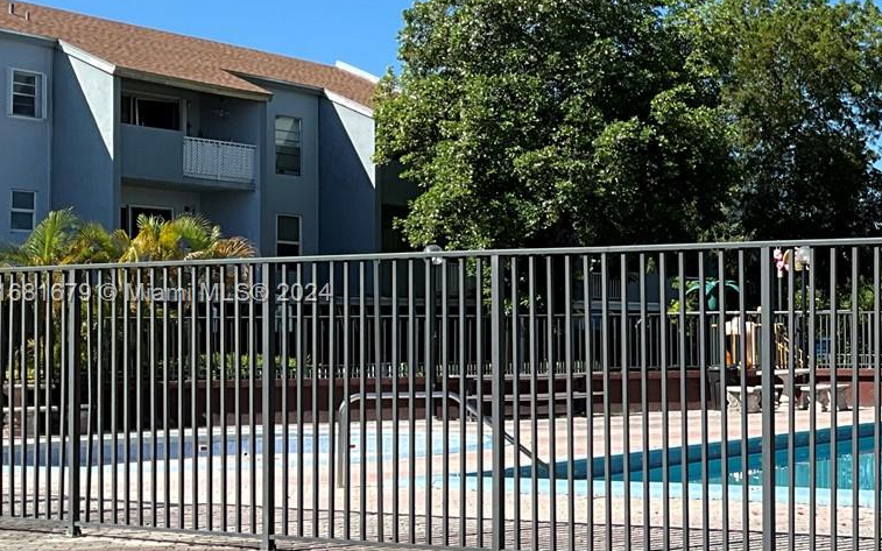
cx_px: 891
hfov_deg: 29.4
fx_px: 1562
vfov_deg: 20.0
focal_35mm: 65
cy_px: 295
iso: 25
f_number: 1.8
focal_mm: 3
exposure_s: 1/1577
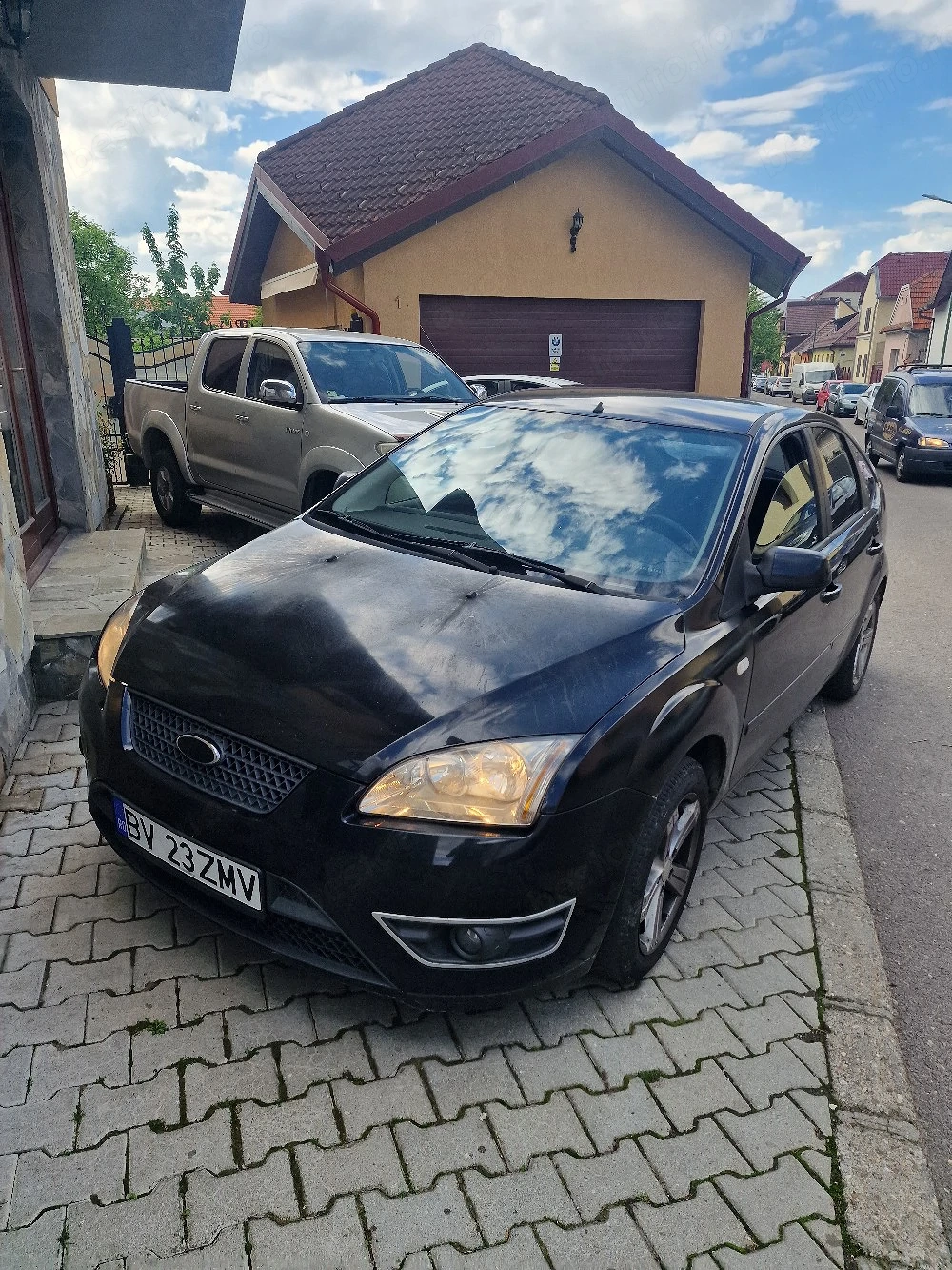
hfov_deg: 58.9
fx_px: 843
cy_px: 635
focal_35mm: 23
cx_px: 476
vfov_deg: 73.9
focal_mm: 6.4
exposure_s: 1/556
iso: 50
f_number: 1.8
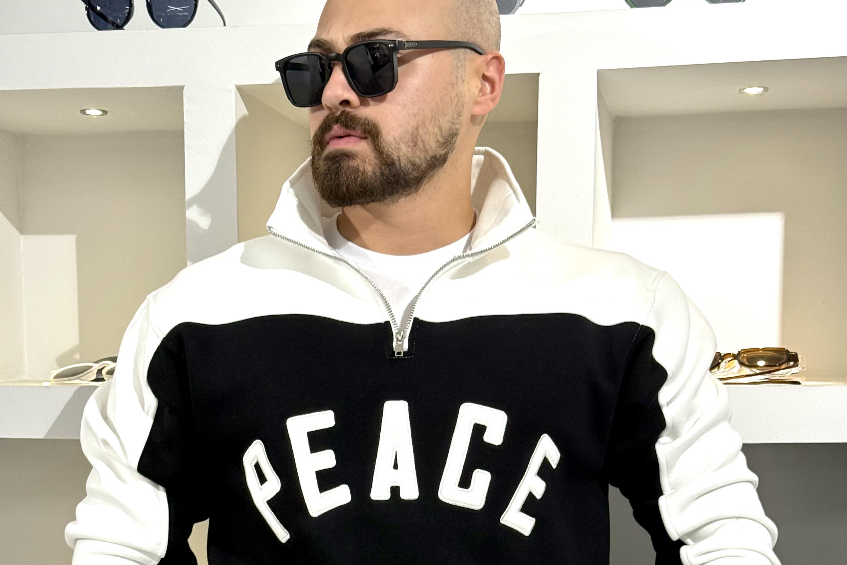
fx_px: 1576
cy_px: 487
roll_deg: +0.2
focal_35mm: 67
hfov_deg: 30.1
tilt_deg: -4.2
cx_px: 424
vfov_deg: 20.0
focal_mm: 6.76
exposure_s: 1/100
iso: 80
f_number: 1.78
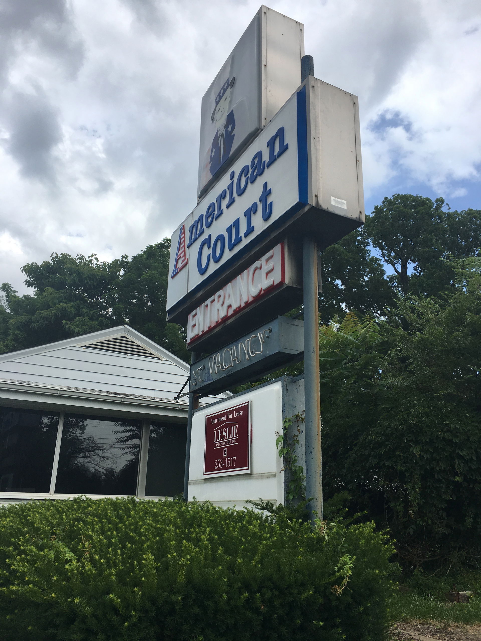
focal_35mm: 29
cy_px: 320
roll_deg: -1.4
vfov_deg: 61.7
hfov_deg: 48.2
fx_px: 537
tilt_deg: +20.3
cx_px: 240
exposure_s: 1/974
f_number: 2.2
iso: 25
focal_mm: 4.15
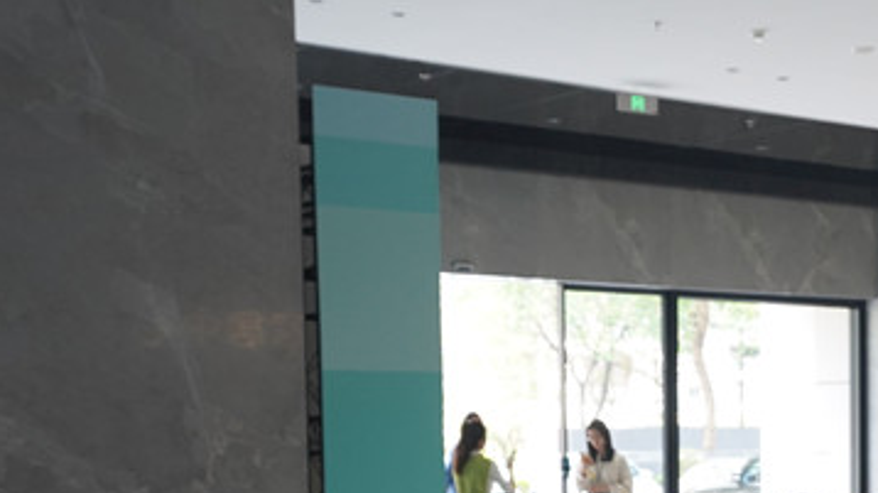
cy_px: 533
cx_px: 792
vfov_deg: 14.4
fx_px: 1908
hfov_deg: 25.1
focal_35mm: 82
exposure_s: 1/160
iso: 1250
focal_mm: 35
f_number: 4
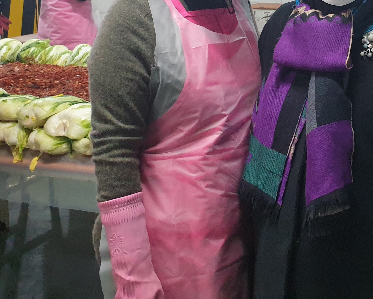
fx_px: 706
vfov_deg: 23.3
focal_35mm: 64
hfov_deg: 28.3
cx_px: 345
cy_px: 34
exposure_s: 1/60
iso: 320
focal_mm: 4.3
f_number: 2.4
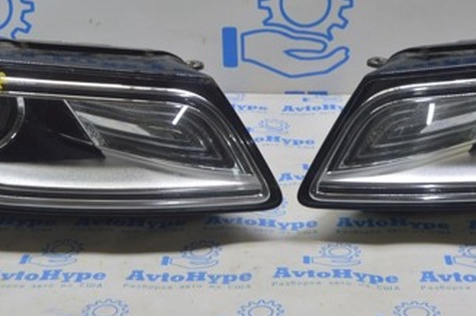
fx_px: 1004
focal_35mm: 76
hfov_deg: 26.6
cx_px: 273
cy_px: 47
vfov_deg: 17.7
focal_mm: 26
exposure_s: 1/30
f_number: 5.6
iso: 400
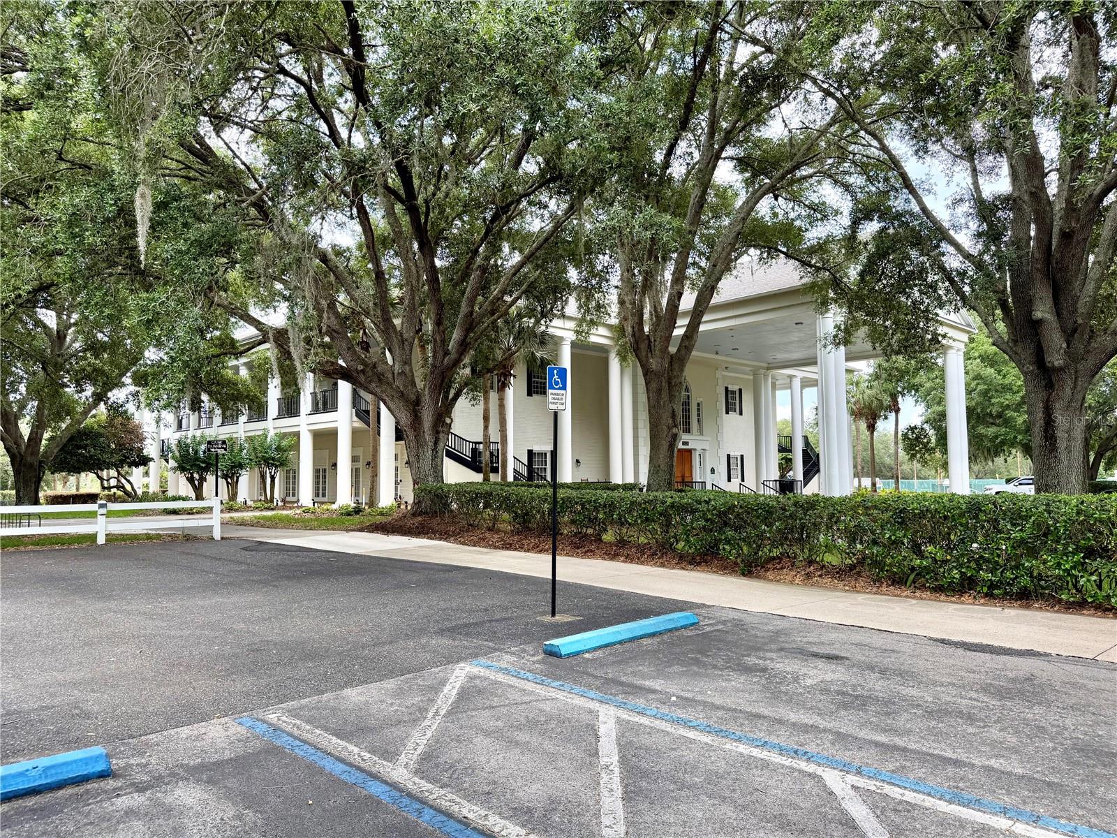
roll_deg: +0.3
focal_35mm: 24
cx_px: 558
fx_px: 774
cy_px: 419
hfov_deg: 71.6
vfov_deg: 56.8
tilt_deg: +3.7
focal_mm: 6.76
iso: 100
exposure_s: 1/637
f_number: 1.78
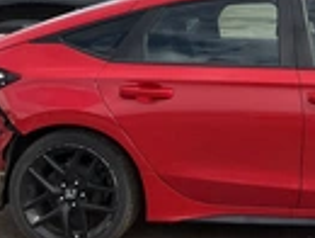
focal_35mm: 89
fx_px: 811
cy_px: -10
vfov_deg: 16.3
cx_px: 376
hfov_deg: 20.6
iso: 25
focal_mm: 3
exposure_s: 1/2227
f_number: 1.8
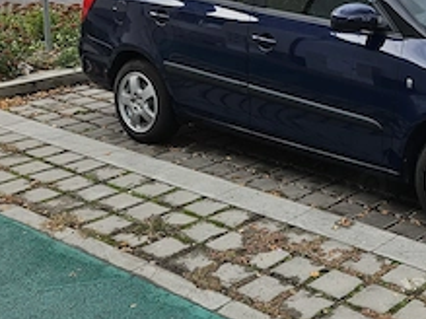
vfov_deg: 22.2
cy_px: -18
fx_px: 775
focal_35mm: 63
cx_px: 399
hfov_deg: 29.2
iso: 25
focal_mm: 5.4
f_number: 1.8
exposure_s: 1/560
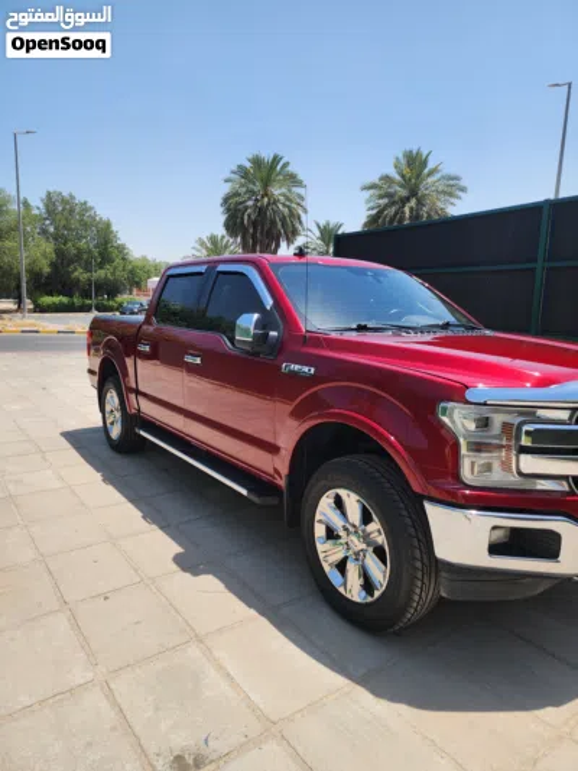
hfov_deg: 58.9
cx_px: 289
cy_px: 386
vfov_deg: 73.9
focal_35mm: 23
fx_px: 512
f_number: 1.8
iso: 12
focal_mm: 6.4
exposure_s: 1/914
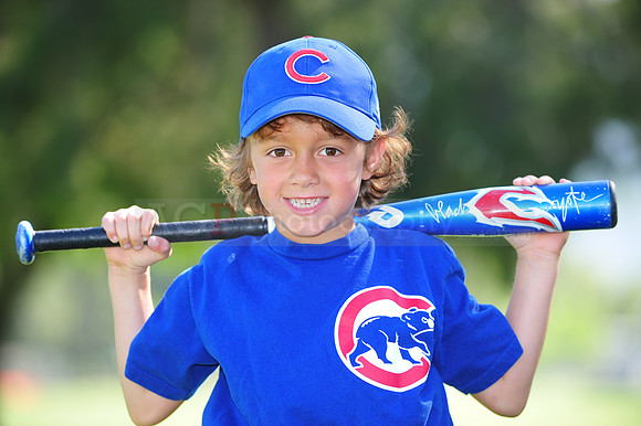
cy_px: 213
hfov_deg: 10.3
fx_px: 3559
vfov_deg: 6.9
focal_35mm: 200
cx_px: 320
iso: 200
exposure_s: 1/200
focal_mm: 200
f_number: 4.5
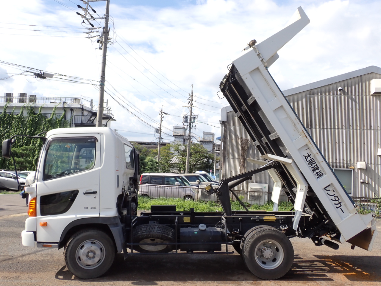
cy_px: 143
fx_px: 396
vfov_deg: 39.7
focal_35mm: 36
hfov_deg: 51.4
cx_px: 190
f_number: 3.5
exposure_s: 1/640
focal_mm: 6.37
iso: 100
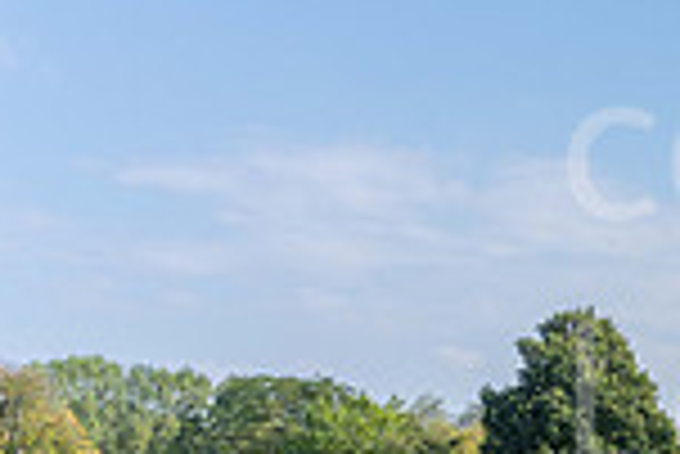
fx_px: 1739
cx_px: 1157
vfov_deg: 14.7
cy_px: 438
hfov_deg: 18.3
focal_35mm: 92
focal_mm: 24
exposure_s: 1/640
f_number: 8
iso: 250
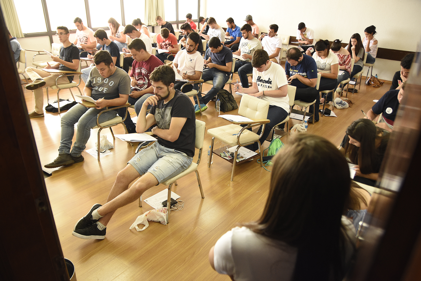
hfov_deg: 70.4
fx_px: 298
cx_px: 210
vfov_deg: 50.4
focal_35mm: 26
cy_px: 140
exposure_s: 1/200
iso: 1250
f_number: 2.8
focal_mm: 17
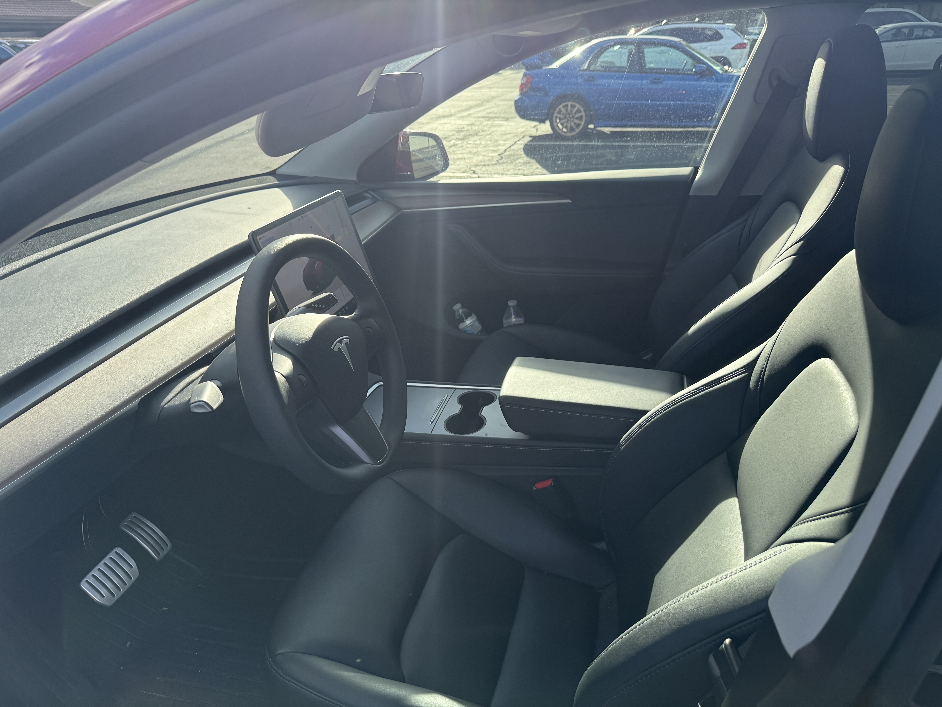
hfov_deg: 71.6
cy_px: 354
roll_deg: +3.1
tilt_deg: -25.2
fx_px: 653
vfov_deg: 56.8
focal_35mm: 24
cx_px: 471
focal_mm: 6.76
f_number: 1.78
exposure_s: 1/1553
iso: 100
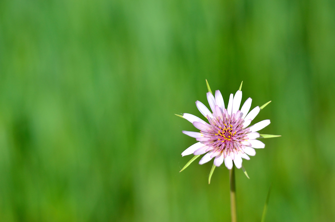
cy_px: 111
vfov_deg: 4.6
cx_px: 168
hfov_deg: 6.9
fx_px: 2786
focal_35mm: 300
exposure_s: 1/3200
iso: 100
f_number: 3.2
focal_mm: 200
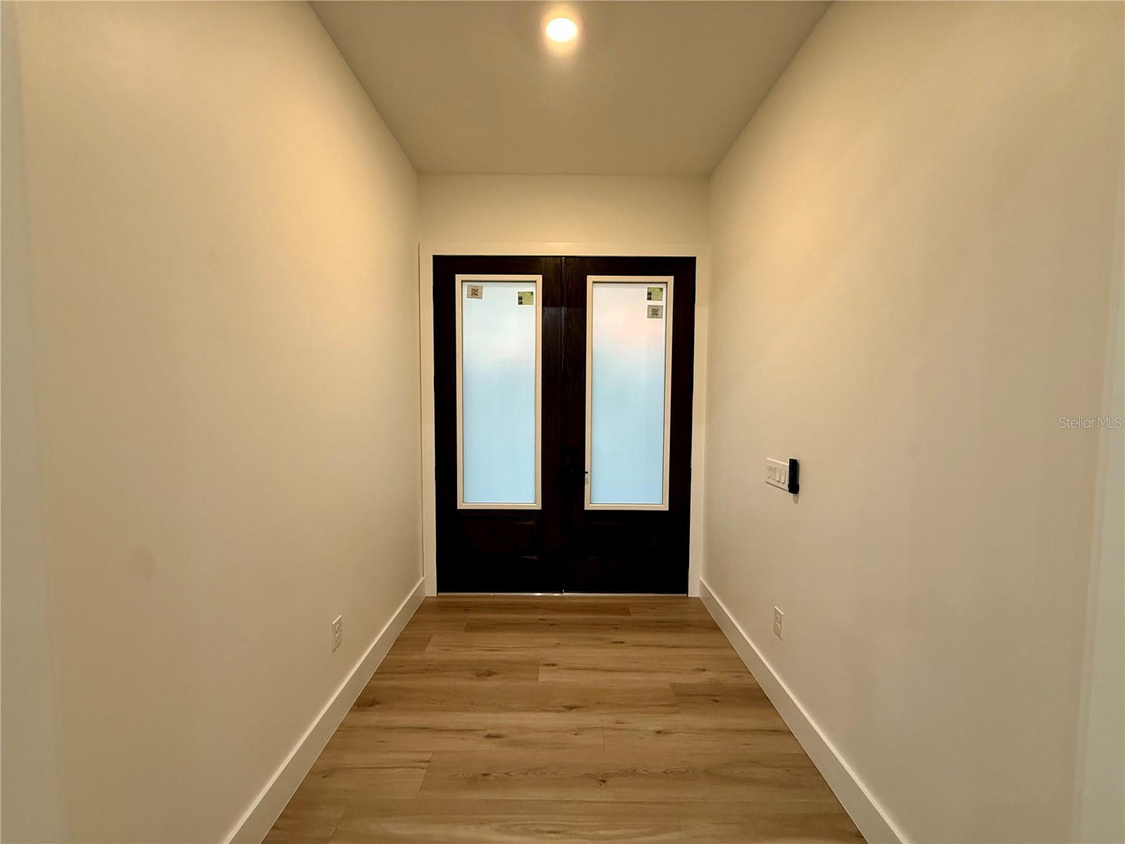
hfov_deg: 102.1
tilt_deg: -2.8
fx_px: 455
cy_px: 422
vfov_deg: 85.7
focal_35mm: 14
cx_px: 562
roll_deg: -0.5
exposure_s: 1/60
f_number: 2.2
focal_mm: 2.22
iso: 200
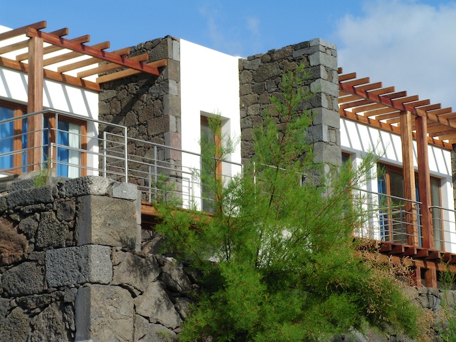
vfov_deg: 17.4
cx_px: 228
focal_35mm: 85
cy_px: 171
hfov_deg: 23.0
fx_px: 1120
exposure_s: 1/462
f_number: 6.2
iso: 50
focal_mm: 13
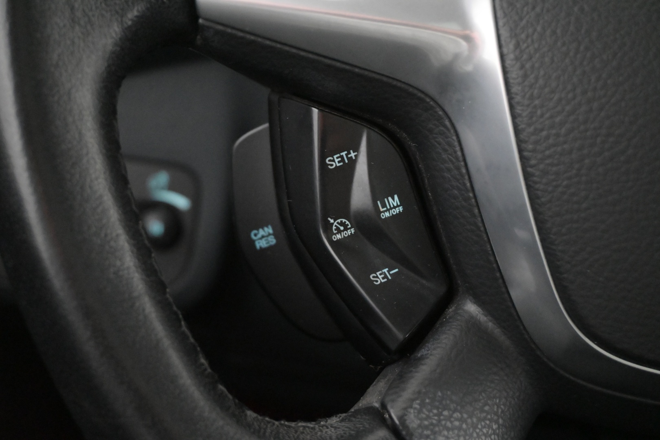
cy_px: 220
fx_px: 907
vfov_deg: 27.3
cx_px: 330
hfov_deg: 40.0
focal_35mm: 50
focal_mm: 33
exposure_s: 1/50
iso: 8000
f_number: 5
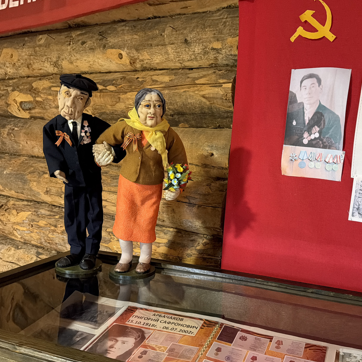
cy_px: 184
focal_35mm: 35
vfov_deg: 47.2
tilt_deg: -6.4
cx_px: 221
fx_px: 414
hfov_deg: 46.9
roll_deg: -2.6
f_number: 1.78
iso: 800
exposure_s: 1/59
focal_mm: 6.76
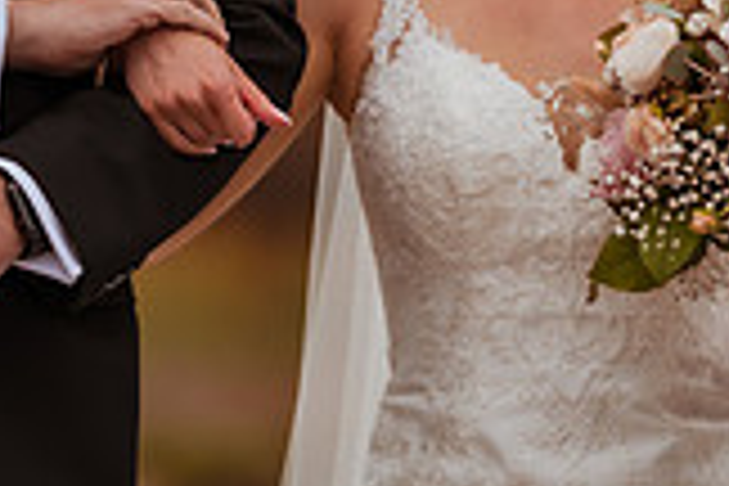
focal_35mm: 482
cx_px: 202
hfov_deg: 4.3
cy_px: -122
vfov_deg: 2.8
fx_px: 9760
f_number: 1.8
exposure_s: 1/3200
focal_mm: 135
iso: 500
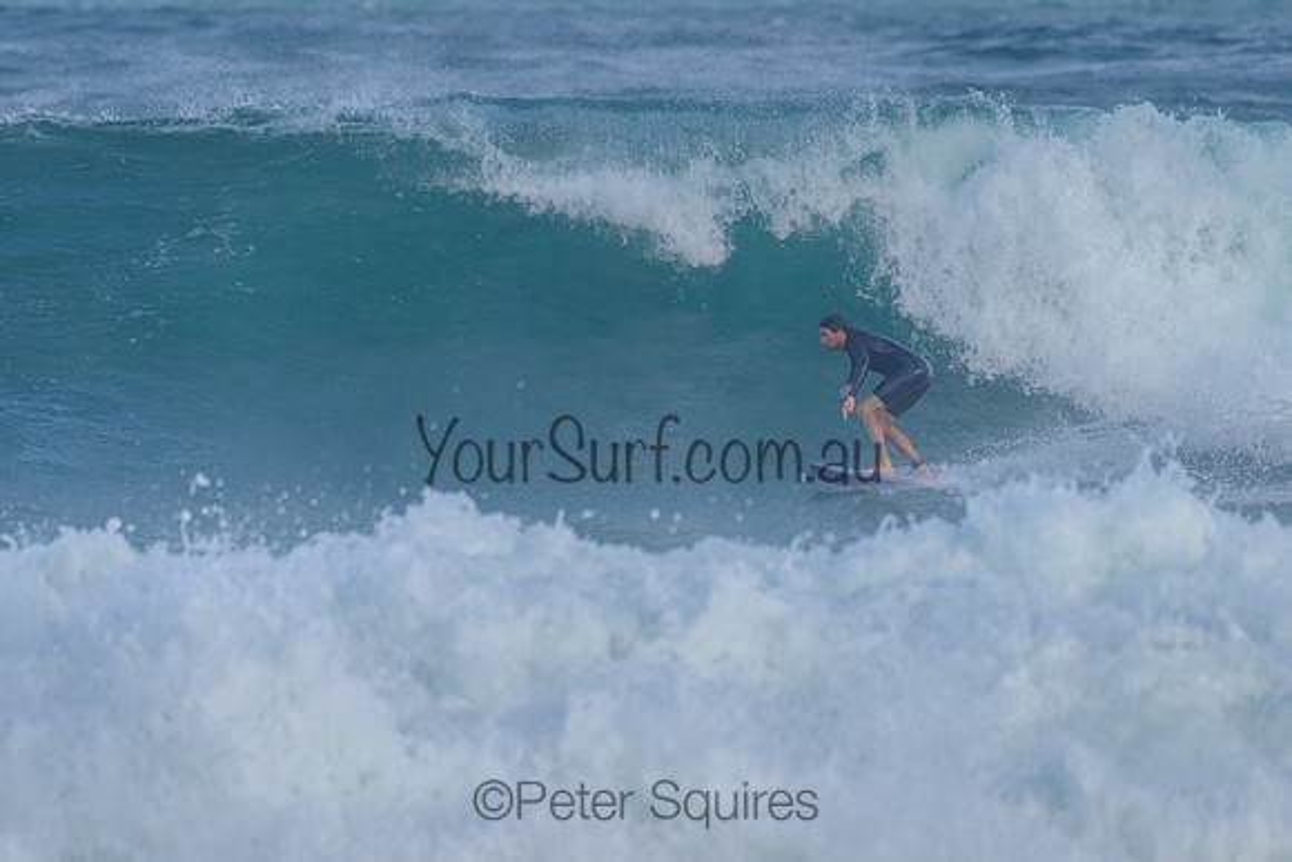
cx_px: 707
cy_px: 340
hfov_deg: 3.4
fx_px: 21989
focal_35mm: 613
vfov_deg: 2.2
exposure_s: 1/2000
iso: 400
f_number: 5.6
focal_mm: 500
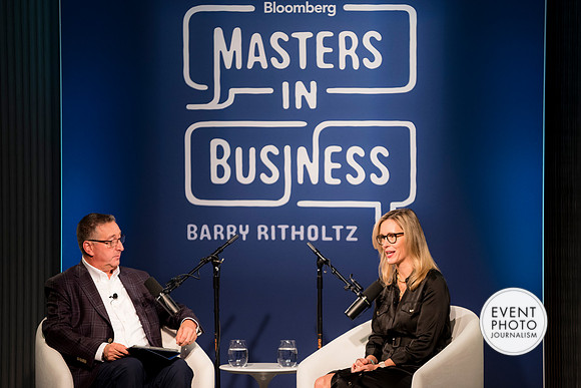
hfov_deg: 9.7
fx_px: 3426
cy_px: 184
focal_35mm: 212
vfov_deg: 6.5
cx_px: 306
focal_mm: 200
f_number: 2.8
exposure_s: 1/125
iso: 1250
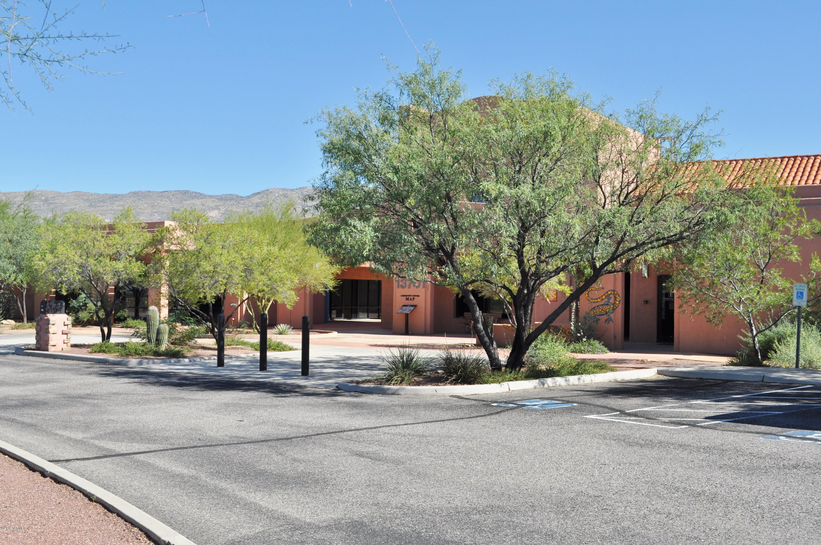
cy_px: 272
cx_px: 410
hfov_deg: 49.6
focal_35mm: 39
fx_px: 888
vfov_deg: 34.1
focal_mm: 26
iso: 200
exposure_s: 1/320
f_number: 9
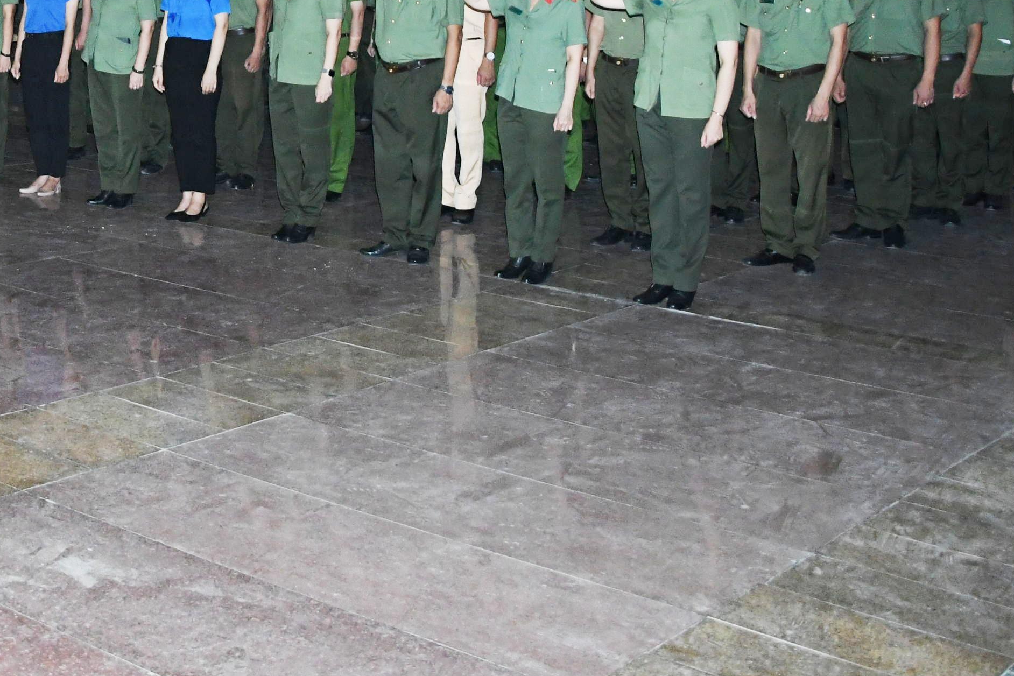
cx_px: -9
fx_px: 3746
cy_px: -68
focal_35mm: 133
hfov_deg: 15.1
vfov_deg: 10.2
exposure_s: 1/200
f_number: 4.5
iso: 2500
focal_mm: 40
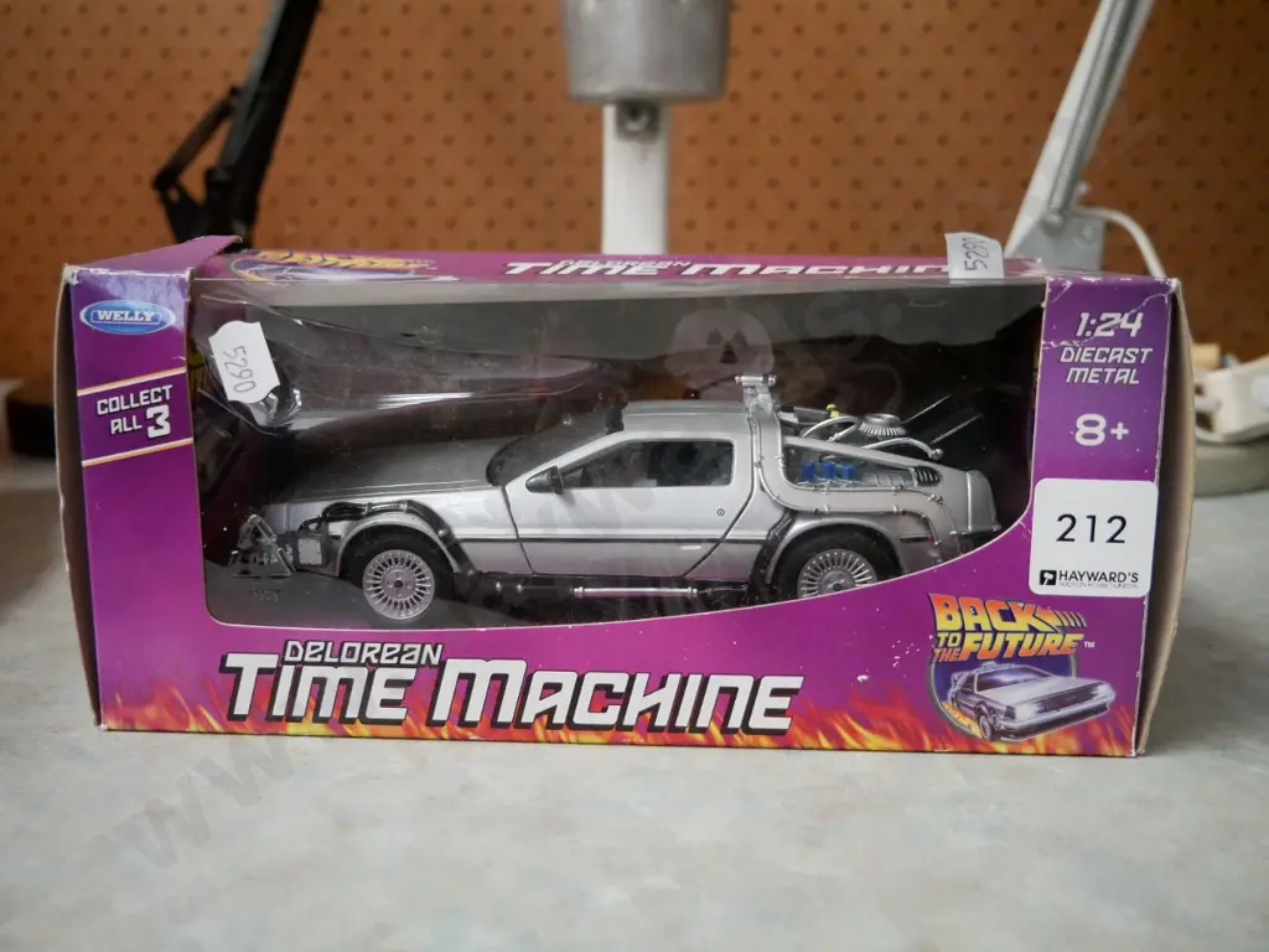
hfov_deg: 51.4
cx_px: 634
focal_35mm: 36
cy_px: 476
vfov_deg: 39.7
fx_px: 1320
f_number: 3.9
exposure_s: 1/60
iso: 2500
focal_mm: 18
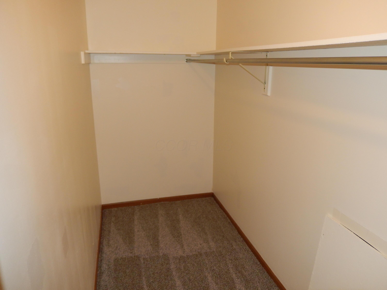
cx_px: 194
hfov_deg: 69.4
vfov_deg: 54.9
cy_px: 145
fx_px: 279
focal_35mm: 25
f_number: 3.4
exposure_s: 1/30
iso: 200
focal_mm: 4.5
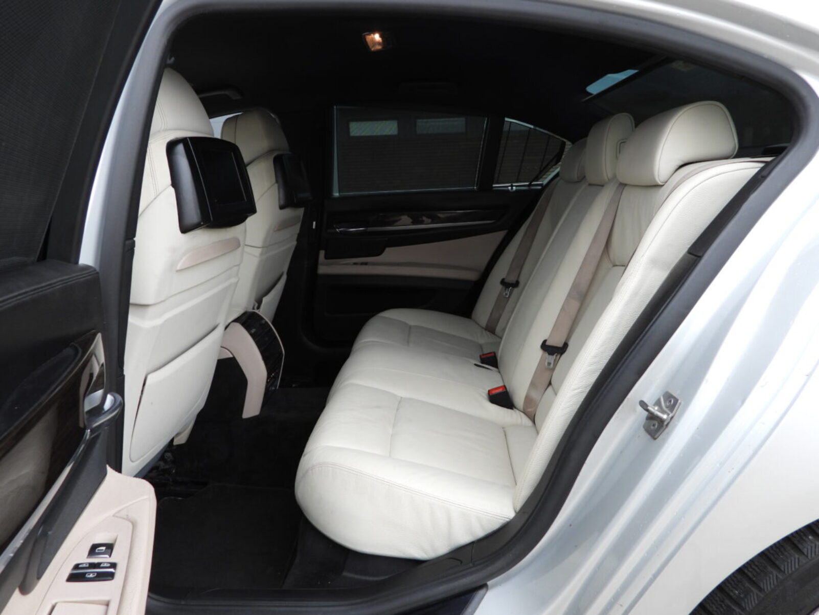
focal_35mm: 24
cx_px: 410
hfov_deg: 71.6
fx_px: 568
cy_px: 308
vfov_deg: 56.8
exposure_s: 1/125
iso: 100
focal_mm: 4.3
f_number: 2.8
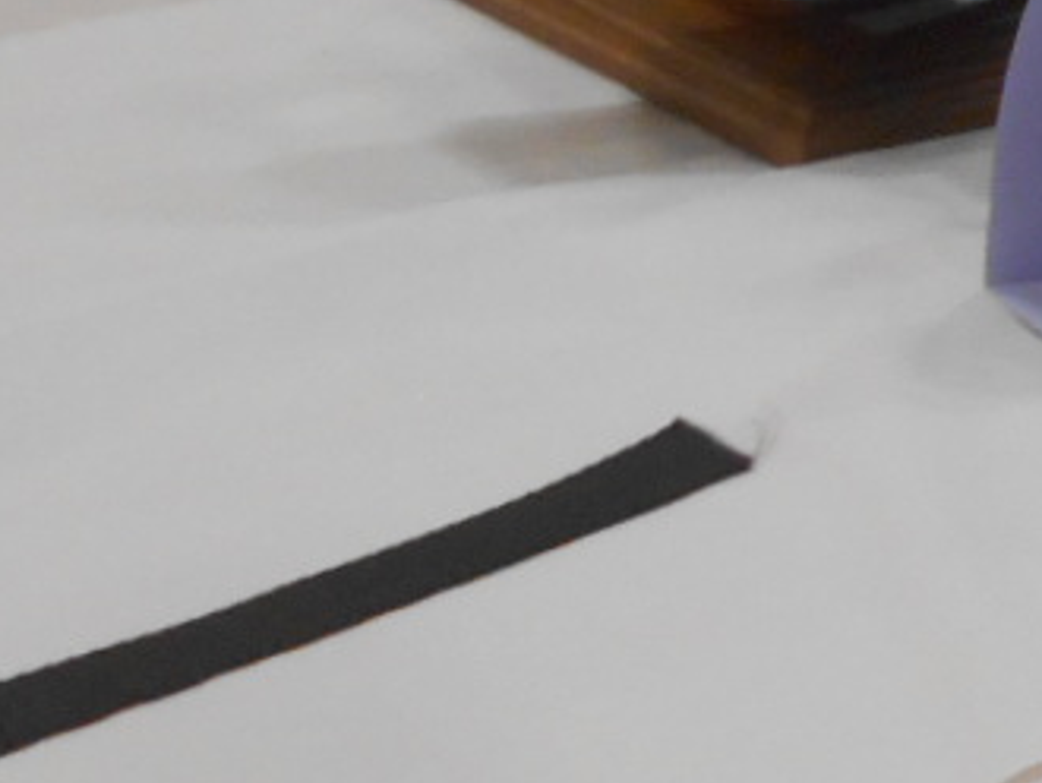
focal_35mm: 126
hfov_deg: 13.3
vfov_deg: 11.7
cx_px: 2141
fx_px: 3796
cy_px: 152
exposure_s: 1/30
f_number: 3.2
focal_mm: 4.6
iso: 200
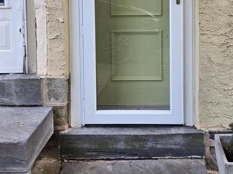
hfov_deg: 34.9
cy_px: -4
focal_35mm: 54
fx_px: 363
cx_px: 169
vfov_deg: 25.6
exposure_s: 1/180
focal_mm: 5.4
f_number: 1.8
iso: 40
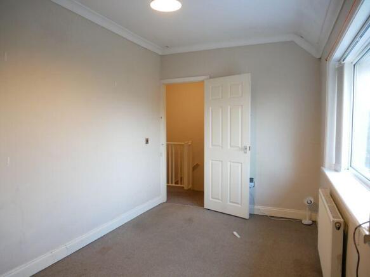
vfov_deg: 56.8
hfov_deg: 71.6
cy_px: 138
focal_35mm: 24
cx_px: 185
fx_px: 256
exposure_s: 1/60
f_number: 3.5
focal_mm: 12
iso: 1000
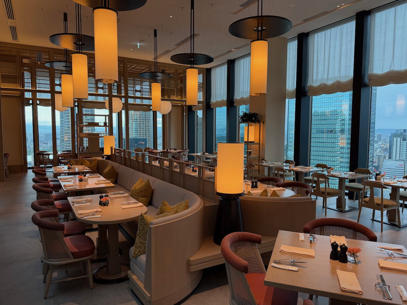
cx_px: 204
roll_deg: +0.3
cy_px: 152
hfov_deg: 71.6
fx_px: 282
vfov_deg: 56.8
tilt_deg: -3.9
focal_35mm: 24
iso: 125
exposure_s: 1/120
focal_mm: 6.76
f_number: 1.78
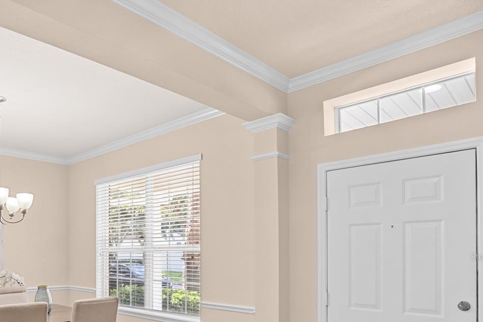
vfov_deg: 45.8
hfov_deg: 63.9
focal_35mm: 27
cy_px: 257
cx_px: 122
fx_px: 360
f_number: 6.3
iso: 1000
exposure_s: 1/13
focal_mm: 11
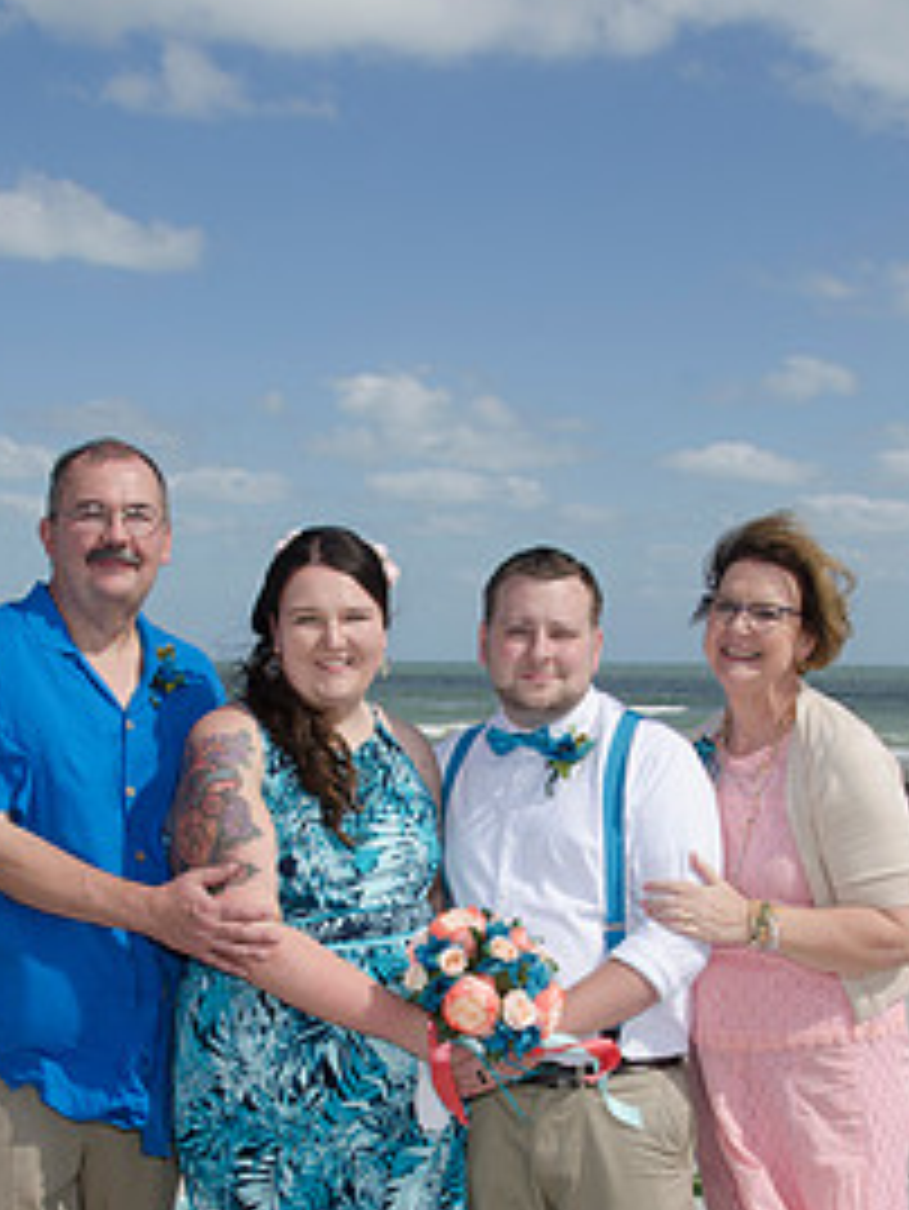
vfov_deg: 35.4
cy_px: 904
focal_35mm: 53
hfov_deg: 27.5
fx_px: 1854
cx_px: 423
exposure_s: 1/250
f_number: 10
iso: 100
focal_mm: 22
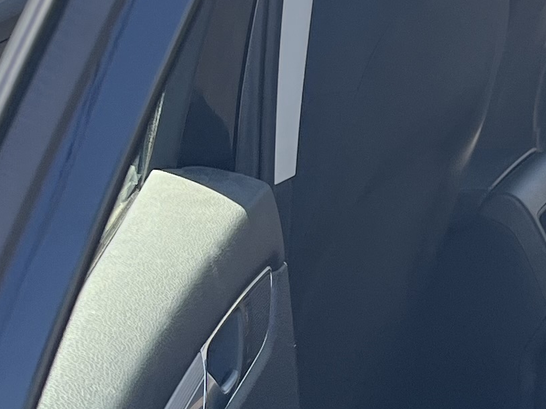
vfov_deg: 11.4
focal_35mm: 129
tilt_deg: -14.8
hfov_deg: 14.6
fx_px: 2034
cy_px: 89
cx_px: 729
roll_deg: +0.0
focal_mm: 5.1
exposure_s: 1/457
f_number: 1.6
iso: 50
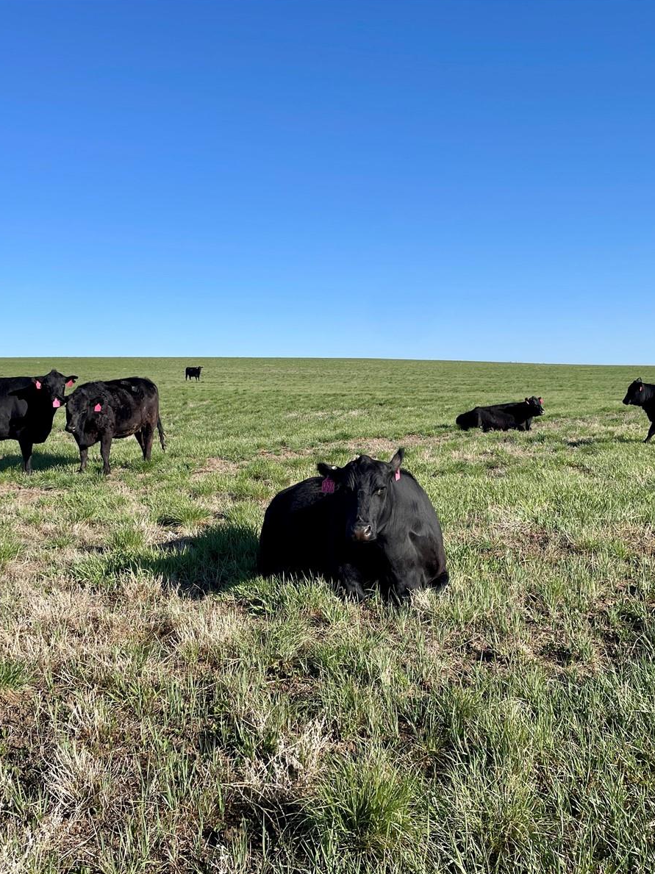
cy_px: 437
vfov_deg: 52.6
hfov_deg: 40.7
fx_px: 883
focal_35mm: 35
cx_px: 310
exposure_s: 1/3205
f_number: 1.6
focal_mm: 4.2
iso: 32
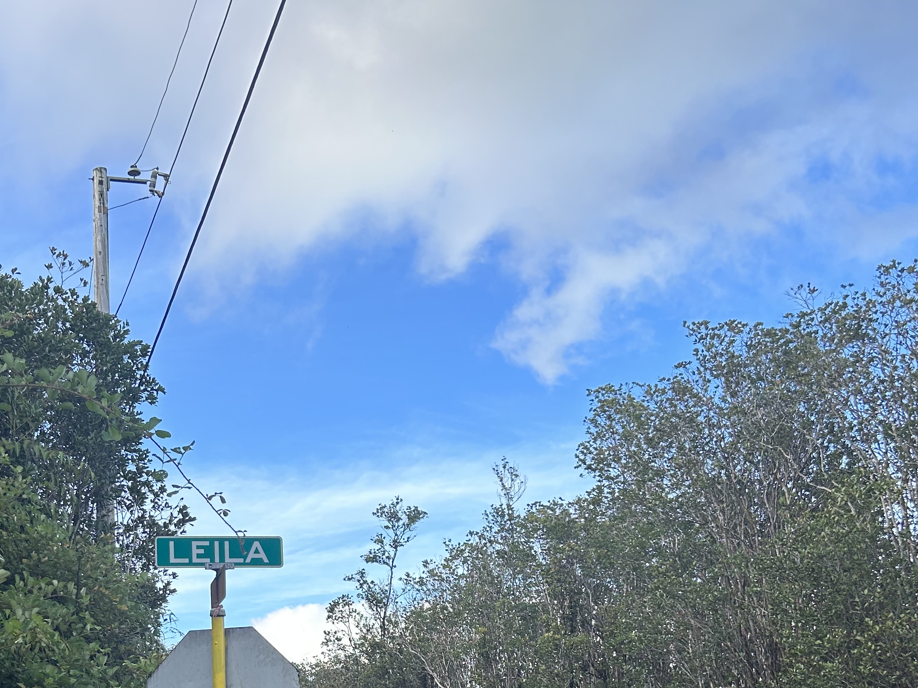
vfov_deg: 31.0
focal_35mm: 45
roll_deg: +3.6
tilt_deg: +10.4
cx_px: 232
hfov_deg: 40.9
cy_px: 592
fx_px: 1193
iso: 50
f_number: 1.5
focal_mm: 5.7
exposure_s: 1/1266
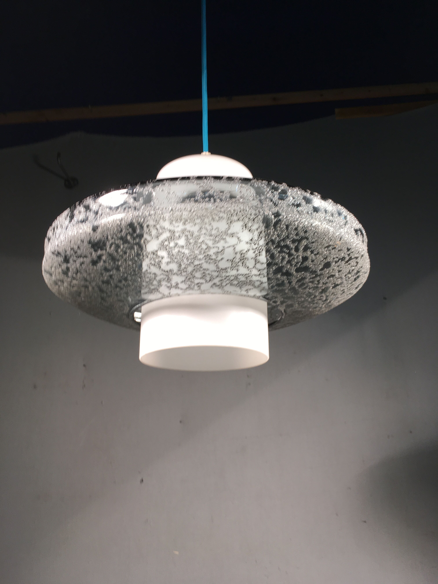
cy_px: 292
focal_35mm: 29
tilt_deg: +23.1
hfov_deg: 48.2
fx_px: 489
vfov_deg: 61.7
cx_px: 219
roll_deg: +2.0
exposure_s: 1/50
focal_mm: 4.15
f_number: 2.2
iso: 25
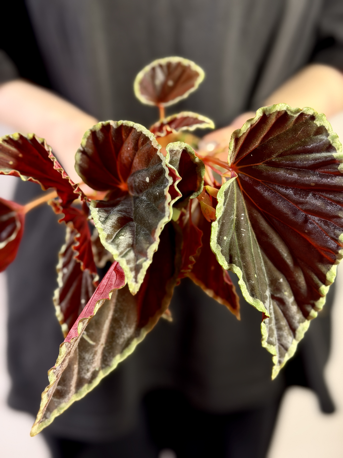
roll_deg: -0.1
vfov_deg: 39.7
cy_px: 229
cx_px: 172
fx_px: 634
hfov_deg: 30.3
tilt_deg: -28.4
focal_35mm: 48
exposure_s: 1/50
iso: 250
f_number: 1.78
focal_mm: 6.76
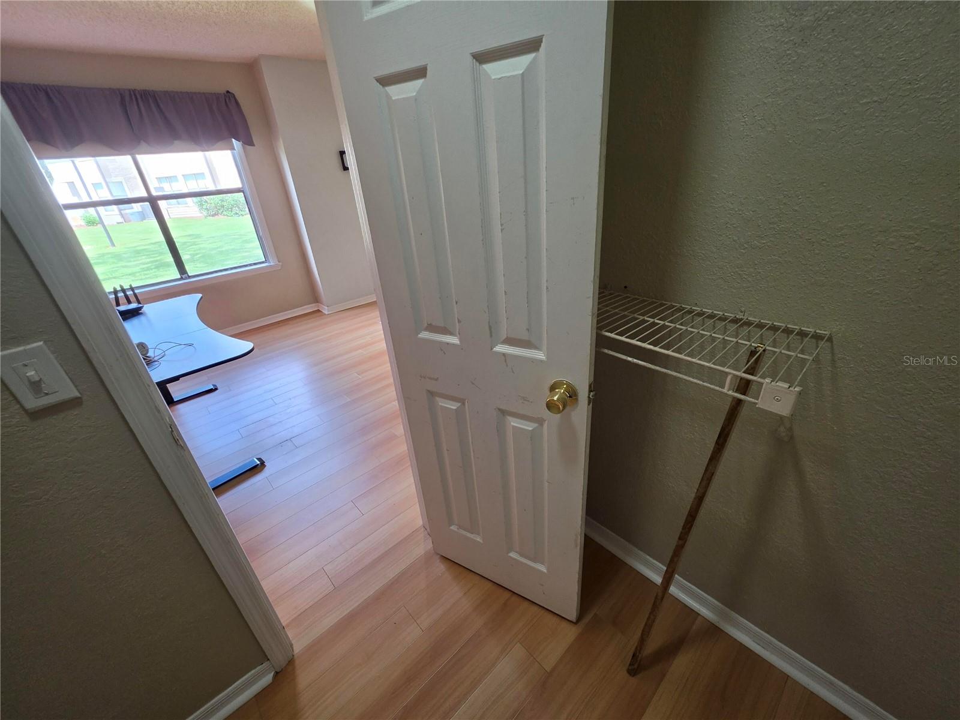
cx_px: 480
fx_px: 361
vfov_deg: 89.9
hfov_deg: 106.2
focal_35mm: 13
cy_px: 360
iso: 160
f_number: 1.9
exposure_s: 1/120
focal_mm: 2.2
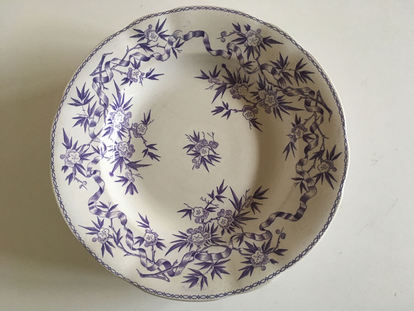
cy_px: 156
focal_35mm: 29
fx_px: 347
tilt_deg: -79.1
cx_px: 207
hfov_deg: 61.7
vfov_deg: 48.2
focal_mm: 4.15
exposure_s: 1/33
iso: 160
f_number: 2.2
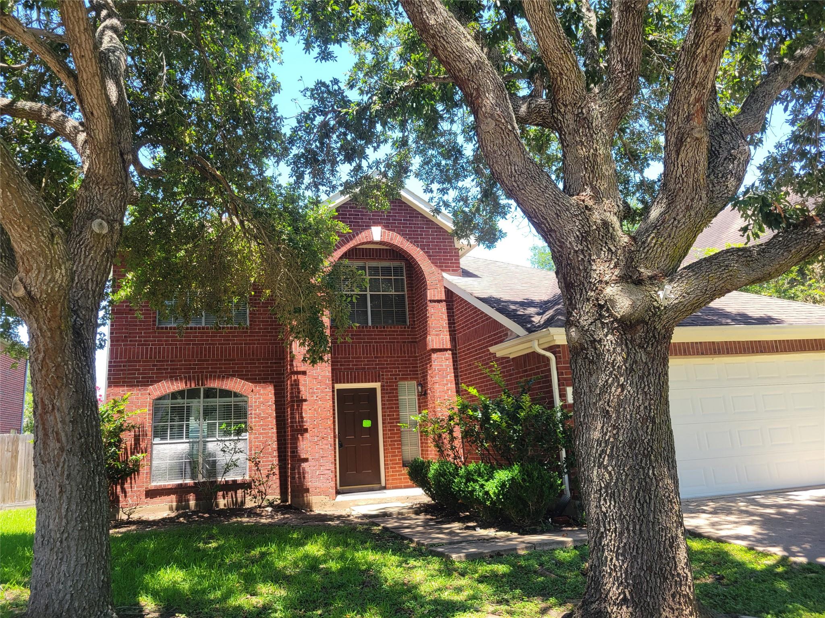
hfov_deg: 67.3
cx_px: 412
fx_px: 620
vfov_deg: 53.1
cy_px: 309
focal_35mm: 26
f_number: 1.8
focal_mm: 5.4
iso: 40
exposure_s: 1/323
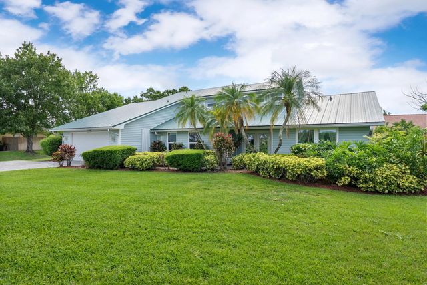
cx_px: 214
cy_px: 142
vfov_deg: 64.6
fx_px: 225
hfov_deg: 86.9
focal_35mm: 19
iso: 640
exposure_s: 1/200
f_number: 8
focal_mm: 19
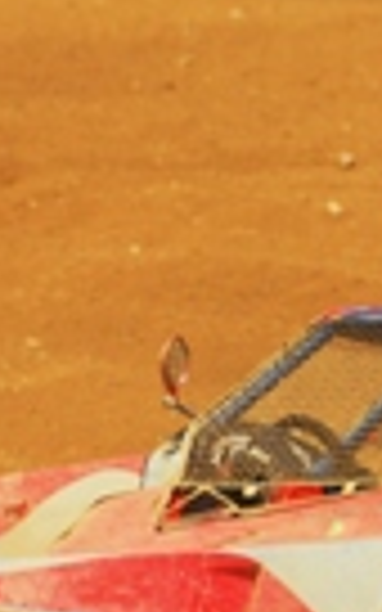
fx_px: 16757
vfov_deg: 2.1
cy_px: 378
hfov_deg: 1.3
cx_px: 315
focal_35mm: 1006
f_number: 4.8
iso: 320
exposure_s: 1/1000
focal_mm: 200
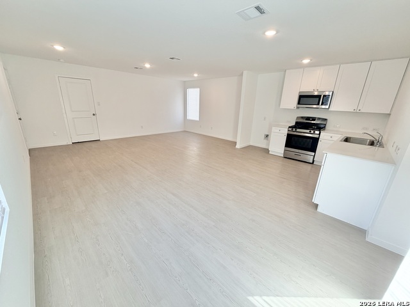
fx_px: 166
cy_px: 154
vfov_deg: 85.7
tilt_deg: -17.3
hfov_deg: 102.1
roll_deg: -1.8
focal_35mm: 14
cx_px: 205
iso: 80
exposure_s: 1/120
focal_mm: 2.22
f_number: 2.2
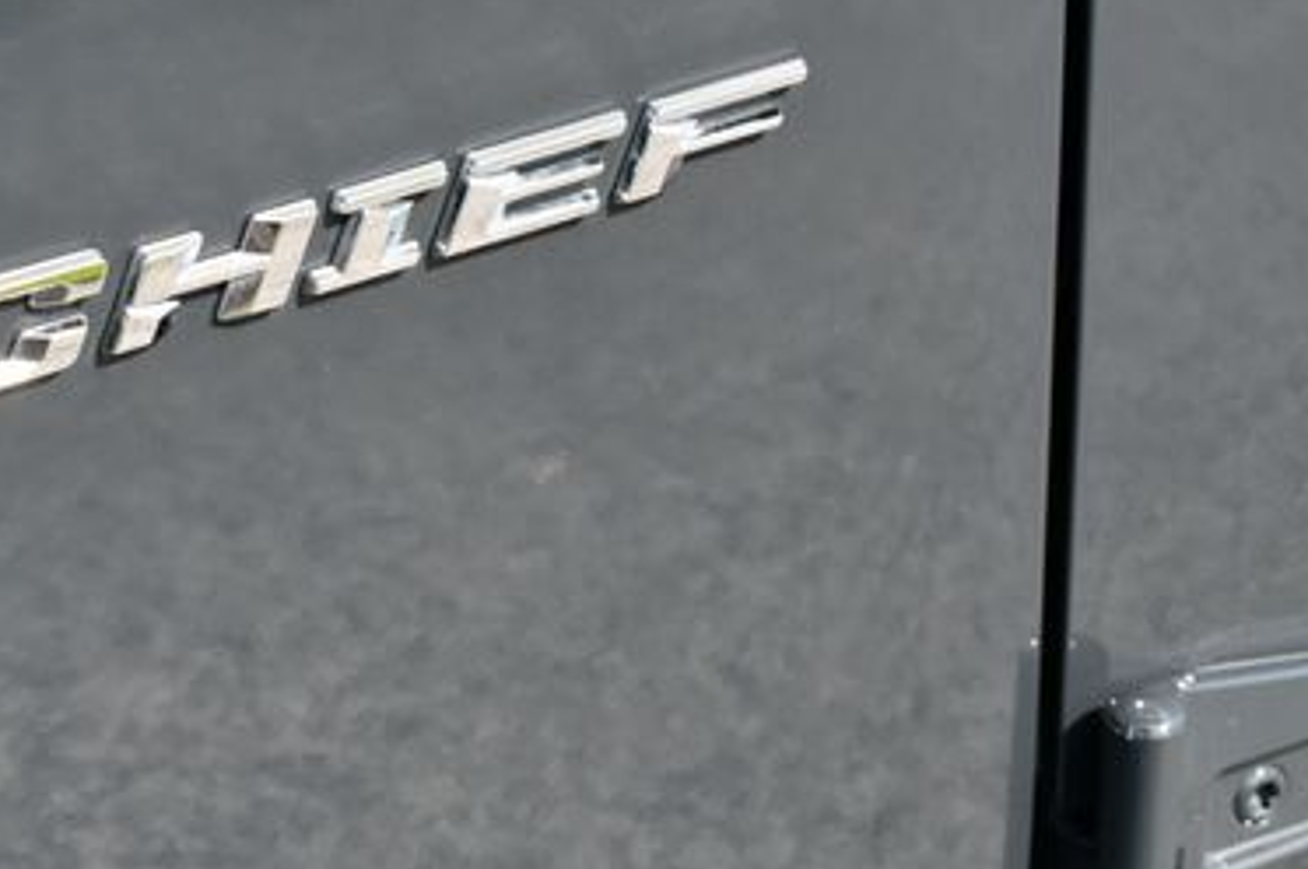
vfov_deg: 10.2
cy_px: 221
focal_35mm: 134
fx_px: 4864
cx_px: 470
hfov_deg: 15.3
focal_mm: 52
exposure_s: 1/250
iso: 200
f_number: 6.3
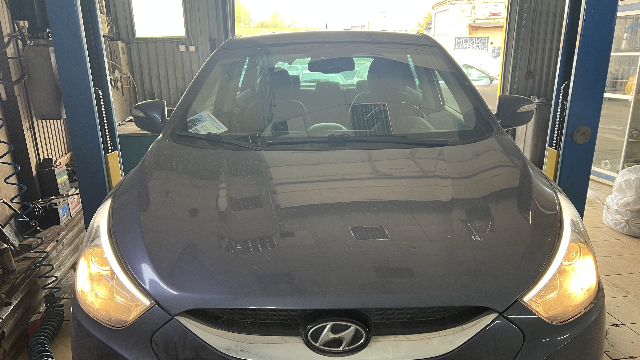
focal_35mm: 29
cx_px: 322
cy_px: 217
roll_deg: +1.2
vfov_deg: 40.0
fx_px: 492
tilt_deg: -18.0
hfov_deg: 66.1
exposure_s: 1/99
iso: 125
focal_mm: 5.7
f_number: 1.5
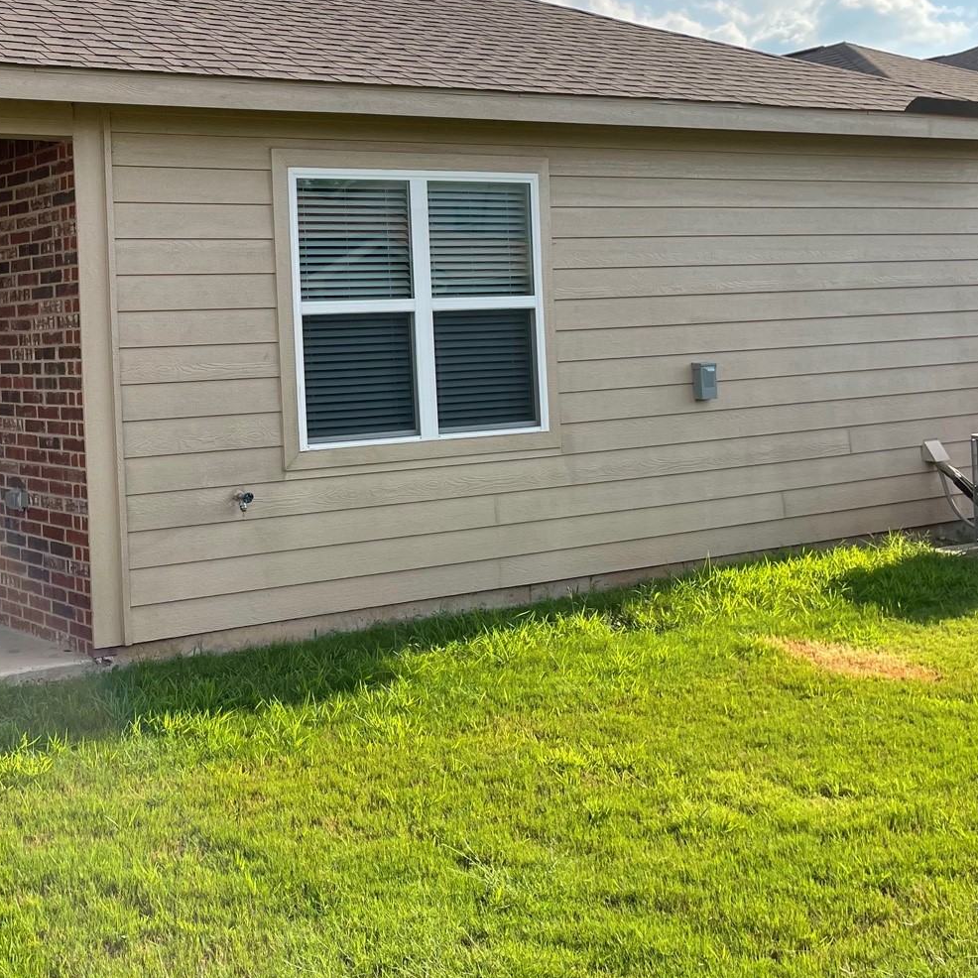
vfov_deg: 35.8
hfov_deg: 34.1
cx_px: 96
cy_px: 343
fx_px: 1502
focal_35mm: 47
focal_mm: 4.2
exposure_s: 1/2174
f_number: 1.6
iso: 32
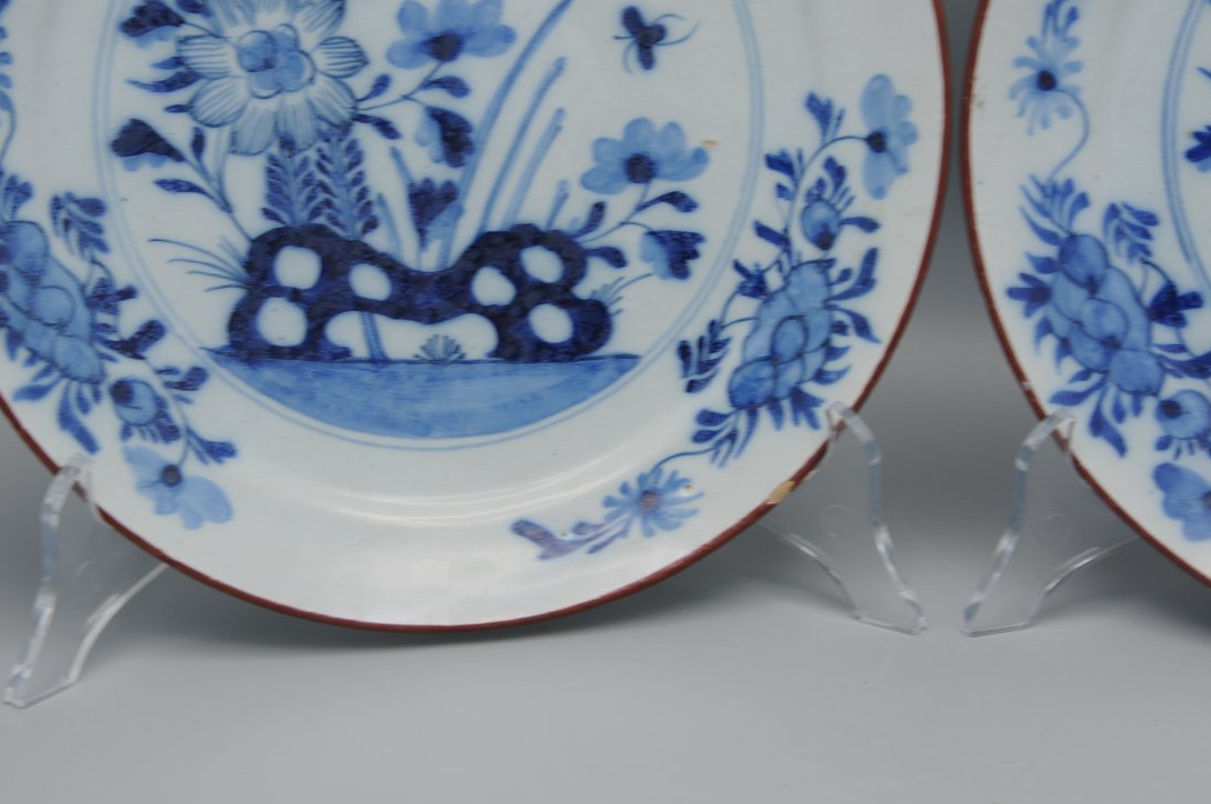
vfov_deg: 12.5
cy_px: 389
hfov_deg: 18.8
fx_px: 3662
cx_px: 577
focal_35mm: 109
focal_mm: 66
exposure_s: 1/5
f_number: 13
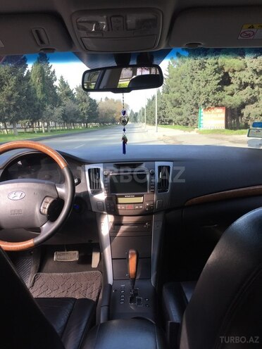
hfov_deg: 48.2
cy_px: 174
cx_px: 131
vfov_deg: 61.7
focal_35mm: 29
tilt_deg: -8.7
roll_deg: +1.5
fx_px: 293
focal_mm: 4.15
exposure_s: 1/244
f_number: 2.2
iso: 32
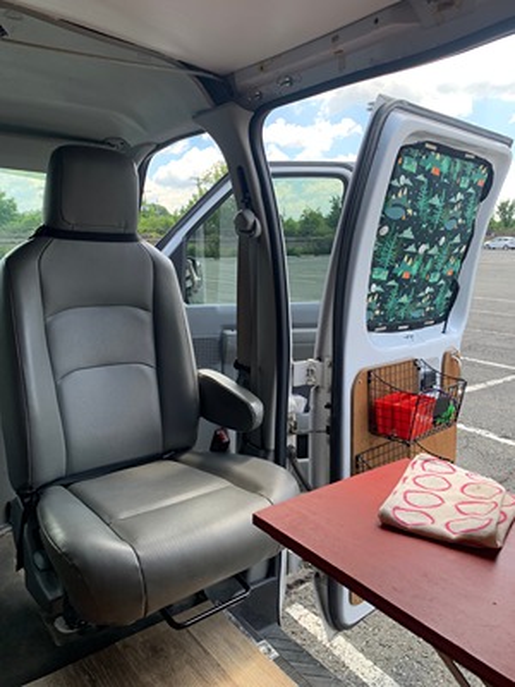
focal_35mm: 26
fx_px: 516
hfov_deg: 53.1
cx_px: 258
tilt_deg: -10.1
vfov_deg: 67.3
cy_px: 344
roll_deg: +0.5
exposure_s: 1/322
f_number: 1.8
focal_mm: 4.25
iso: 25
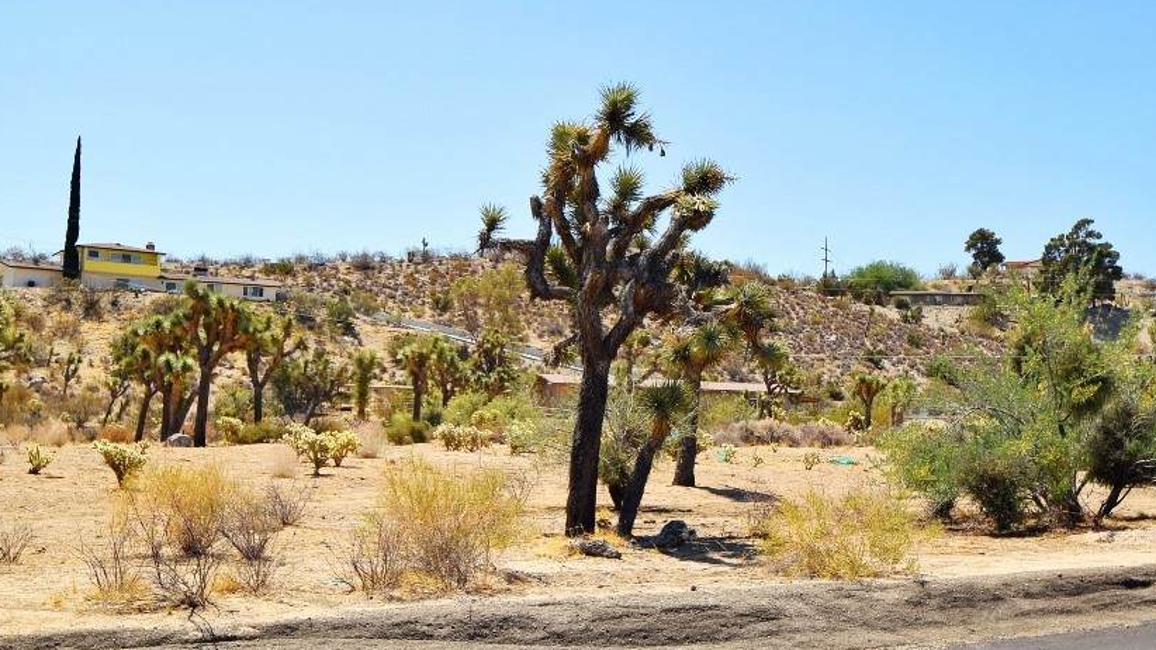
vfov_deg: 25.4
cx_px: 589
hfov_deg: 43.7
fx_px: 1440
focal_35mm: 47
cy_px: 304
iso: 100
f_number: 9
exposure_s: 1/320
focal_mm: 24
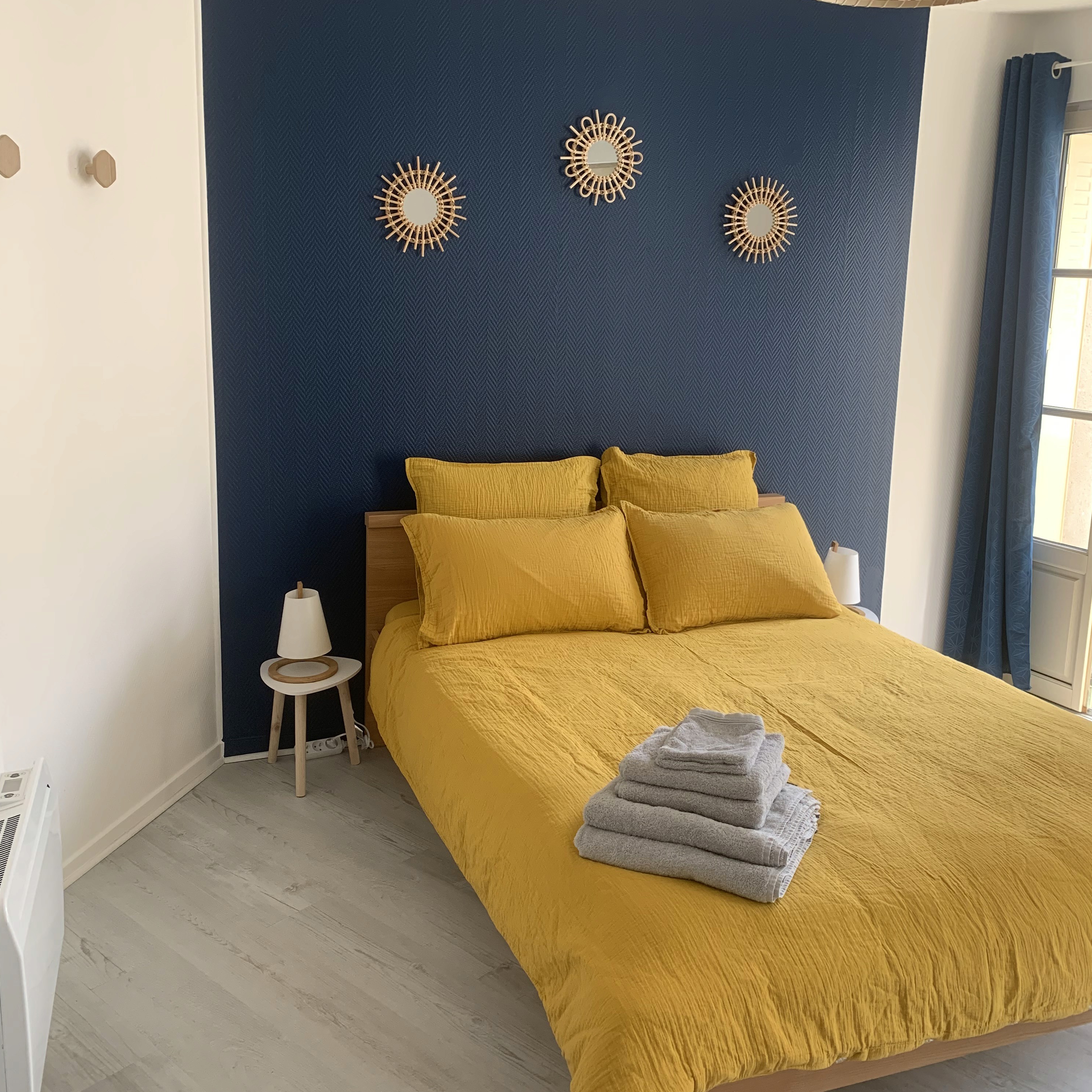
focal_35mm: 31
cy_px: 495
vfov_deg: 52.5
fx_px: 1106
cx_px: 542
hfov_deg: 52.5
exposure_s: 1/121
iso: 80
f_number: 1.8
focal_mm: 4.25
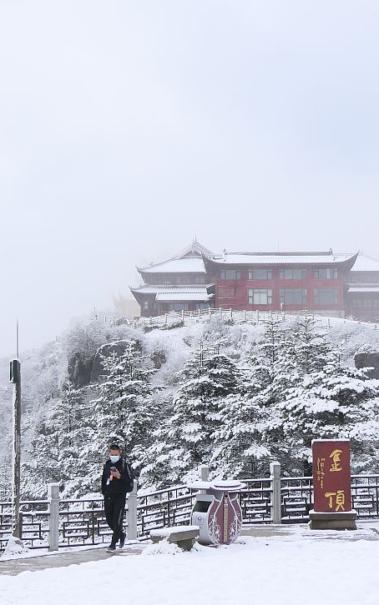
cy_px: 318
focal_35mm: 64
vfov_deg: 32.0
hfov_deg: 20.3
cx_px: 217
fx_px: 1057
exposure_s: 1/500
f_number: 4
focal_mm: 14.1
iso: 320
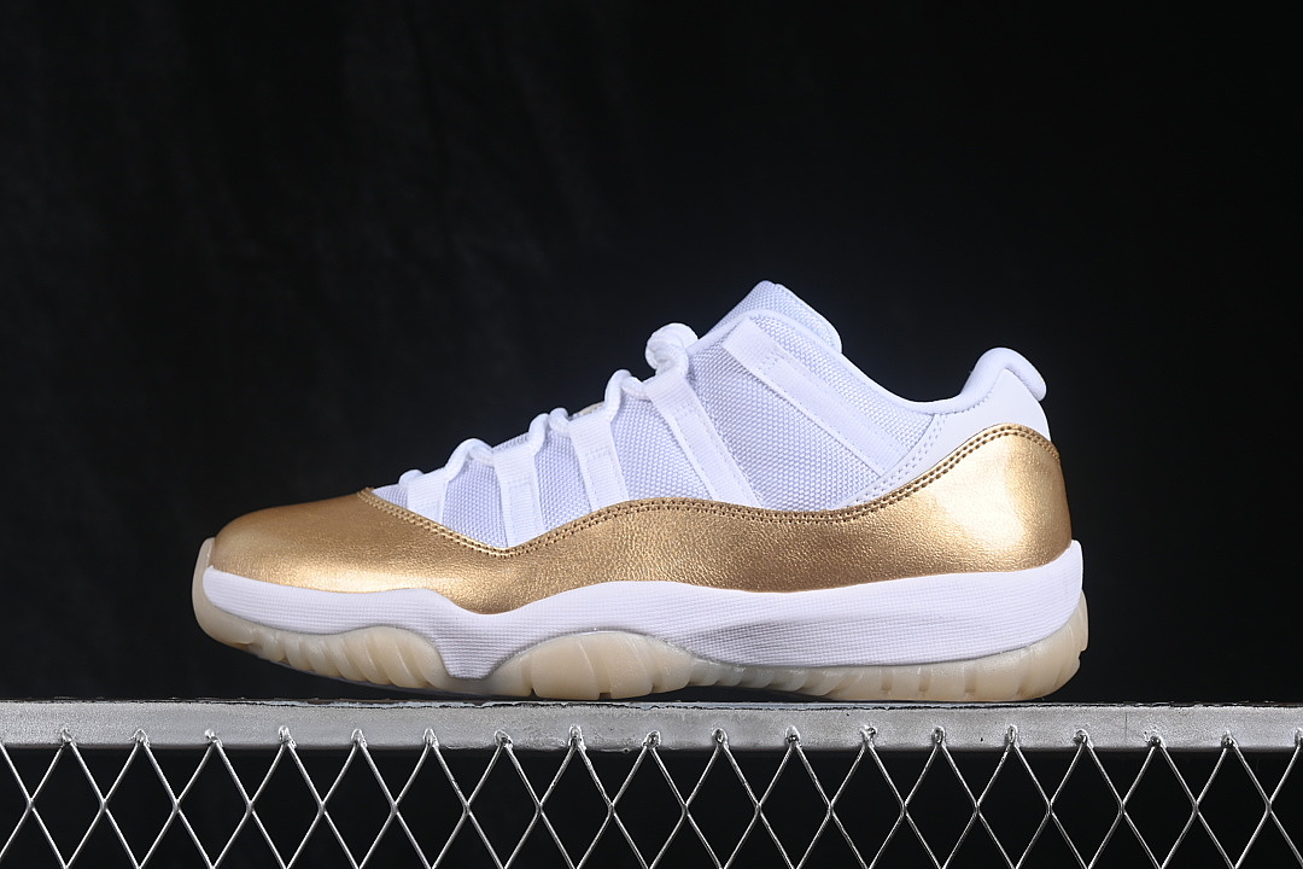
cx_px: 652
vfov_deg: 18.2
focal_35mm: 75
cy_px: 434
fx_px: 2714
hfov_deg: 27.0
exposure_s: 1/80
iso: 160
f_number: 8
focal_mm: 50
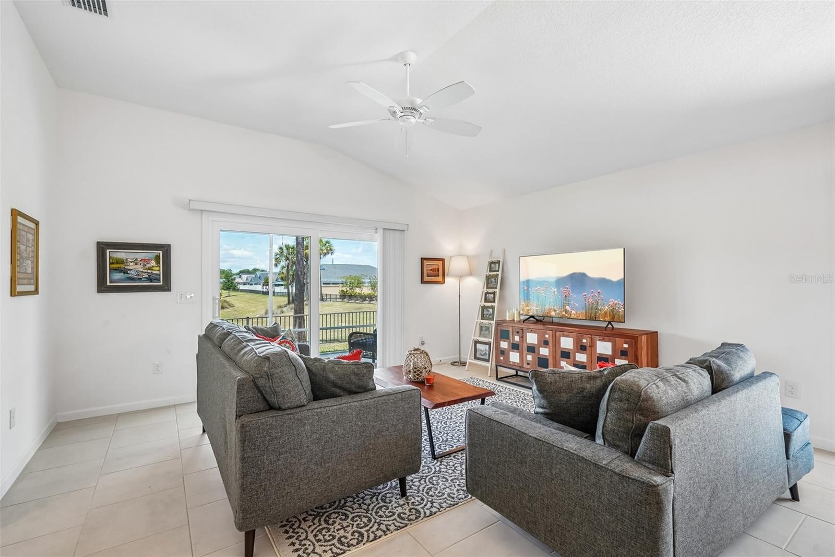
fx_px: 371
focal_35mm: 16
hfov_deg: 96.7
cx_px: 418
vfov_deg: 73.7
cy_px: 278
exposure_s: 1/20
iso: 400
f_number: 8
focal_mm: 16
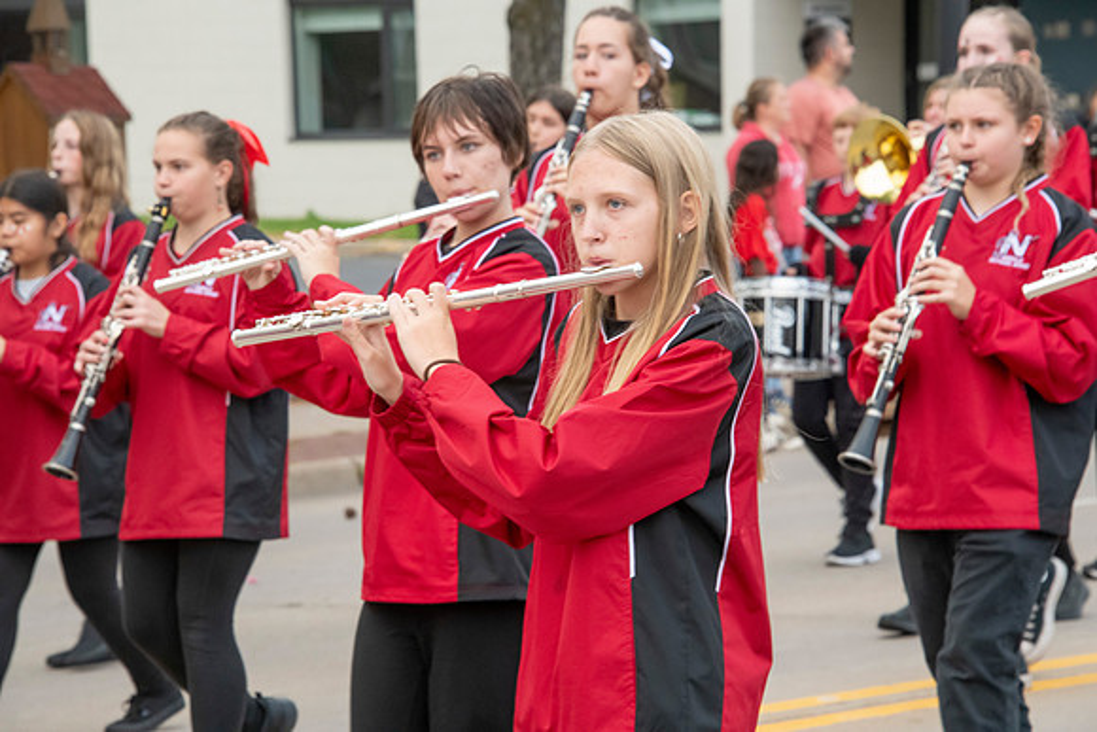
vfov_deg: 7.2
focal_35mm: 190
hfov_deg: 10.8
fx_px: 5791
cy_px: 366
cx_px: 548
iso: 3200
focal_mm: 190
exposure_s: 1/200
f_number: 11
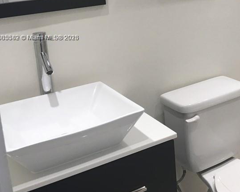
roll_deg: +1.7
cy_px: 38
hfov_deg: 33.0
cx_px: 214
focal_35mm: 54
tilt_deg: -10.5
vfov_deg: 27.5
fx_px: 383
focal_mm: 4.15
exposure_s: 1/30
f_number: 2.2
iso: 25
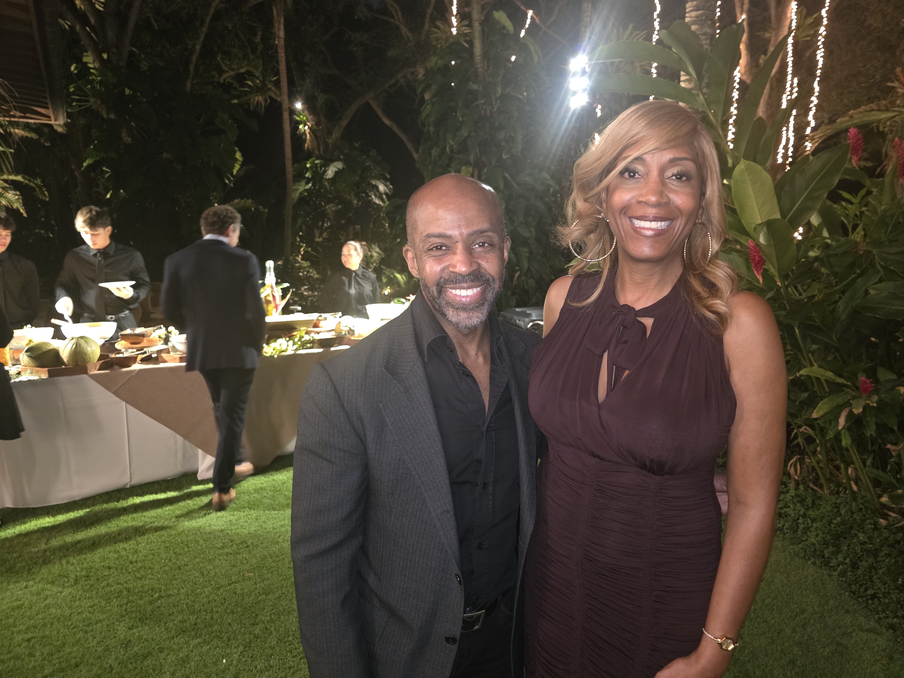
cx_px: 452
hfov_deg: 73.9
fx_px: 601
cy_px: 339
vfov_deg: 58.9
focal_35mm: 23
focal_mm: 6.3
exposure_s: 1/11.4
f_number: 1.7
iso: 1250
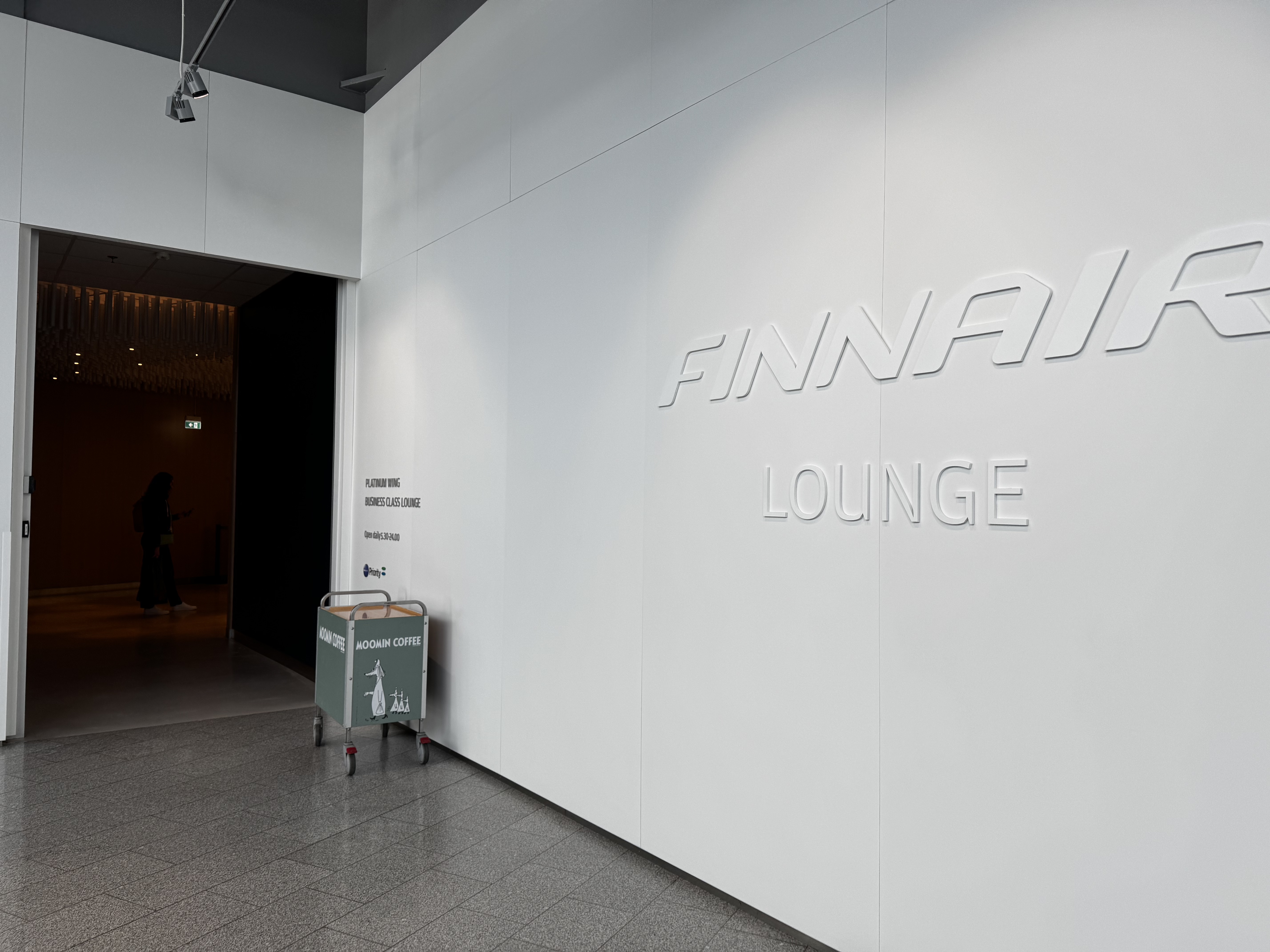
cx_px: 635
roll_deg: +0.9
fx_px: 881
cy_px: 476
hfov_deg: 71.6
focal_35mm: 24
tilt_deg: +3.2
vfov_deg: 56.8
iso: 80
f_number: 1.78
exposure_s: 1/294
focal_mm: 6.76
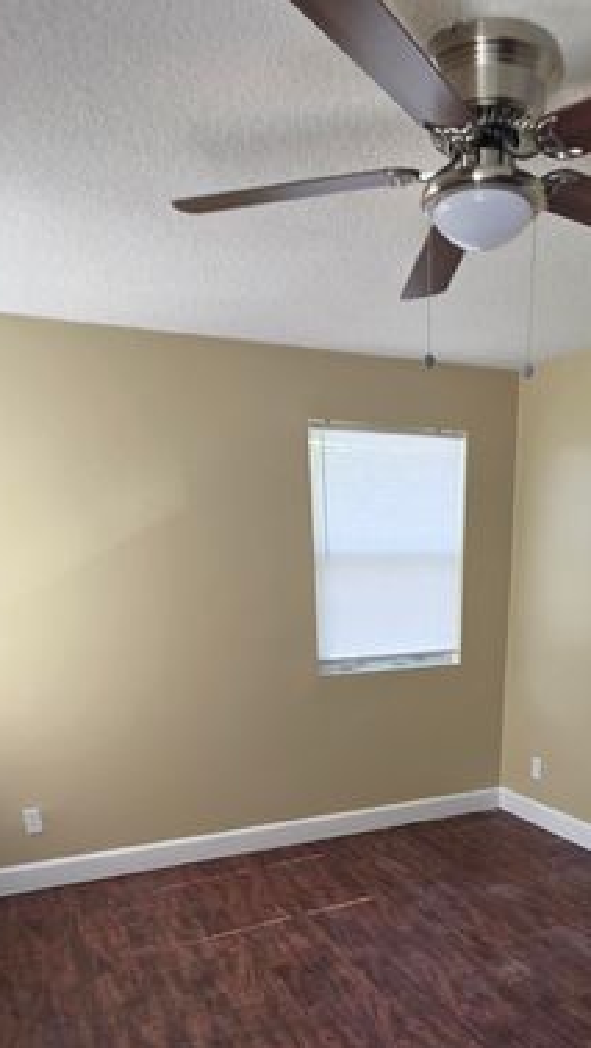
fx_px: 696
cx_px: 402
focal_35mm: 25
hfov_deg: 45.2
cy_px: 830
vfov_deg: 67.5
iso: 50
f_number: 1.9
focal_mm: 2.2
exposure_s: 1/120
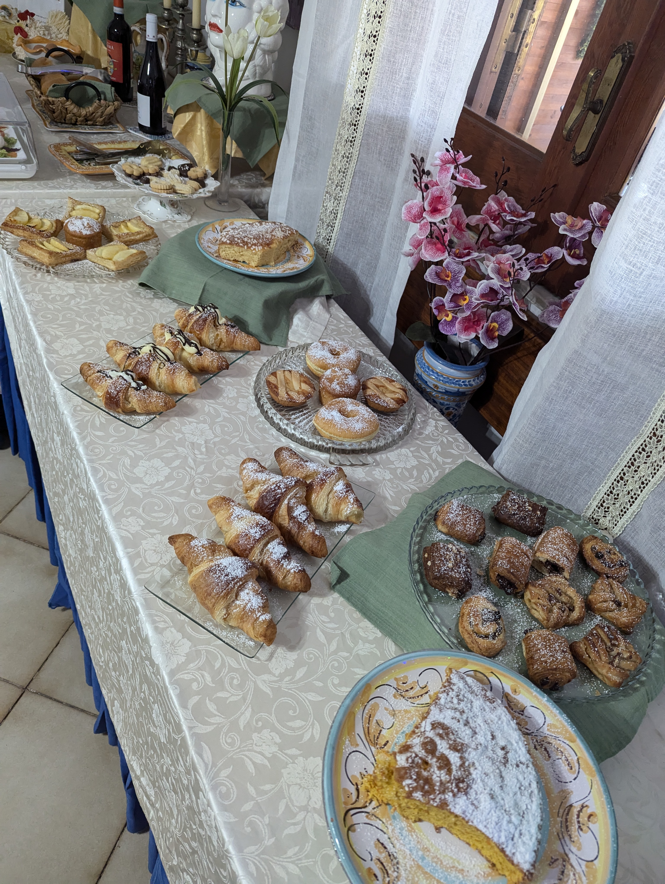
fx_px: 613
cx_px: 332
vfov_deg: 71.5
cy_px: 442
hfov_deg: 56.9
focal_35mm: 24
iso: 882
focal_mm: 6.81
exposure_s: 1/100
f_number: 1.85
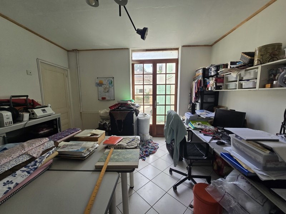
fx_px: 107
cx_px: 143
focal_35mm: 13
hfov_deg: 106.2
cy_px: 107
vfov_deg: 89.9
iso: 64
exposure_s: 1/100
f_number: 2.2
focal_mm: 2.2
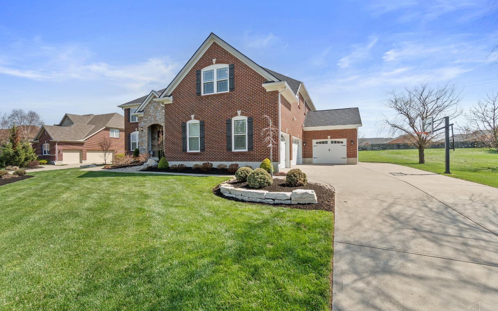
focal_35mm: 16
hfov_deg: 97.8
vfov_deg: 71.3
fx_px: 217
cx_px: 244
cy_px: 156
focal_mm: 10
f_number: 8
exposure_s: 1/160
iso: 400
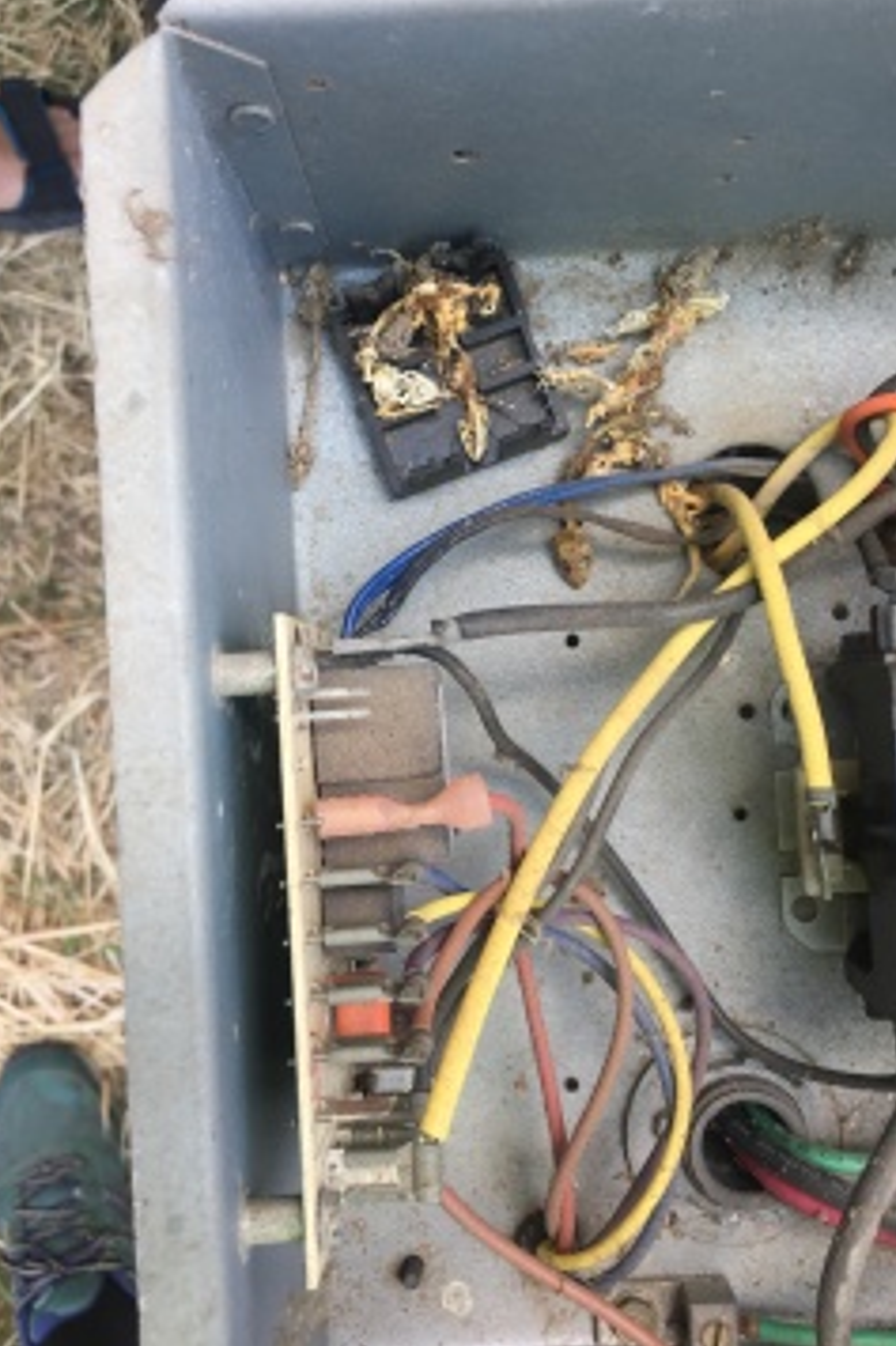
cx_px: 461
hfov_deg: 42.3
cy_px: 662
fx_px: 1158
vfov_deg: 60.3
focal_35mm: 31
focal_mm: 4.15
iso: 25
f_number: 2.2
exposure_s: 1/120
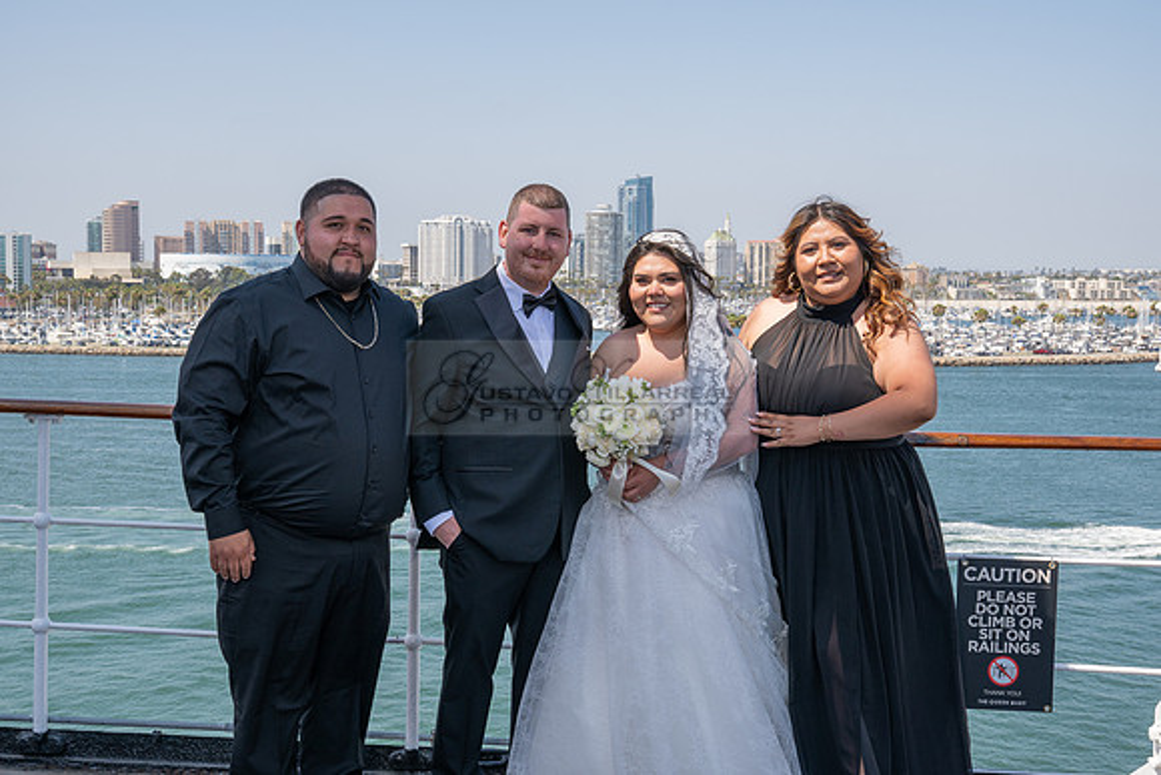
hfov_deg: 42.7
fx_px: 1484
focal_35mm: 46
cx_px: 580
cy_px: 388
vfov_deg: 29.3
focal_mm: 46
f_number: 11
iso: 200
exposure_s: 1/200
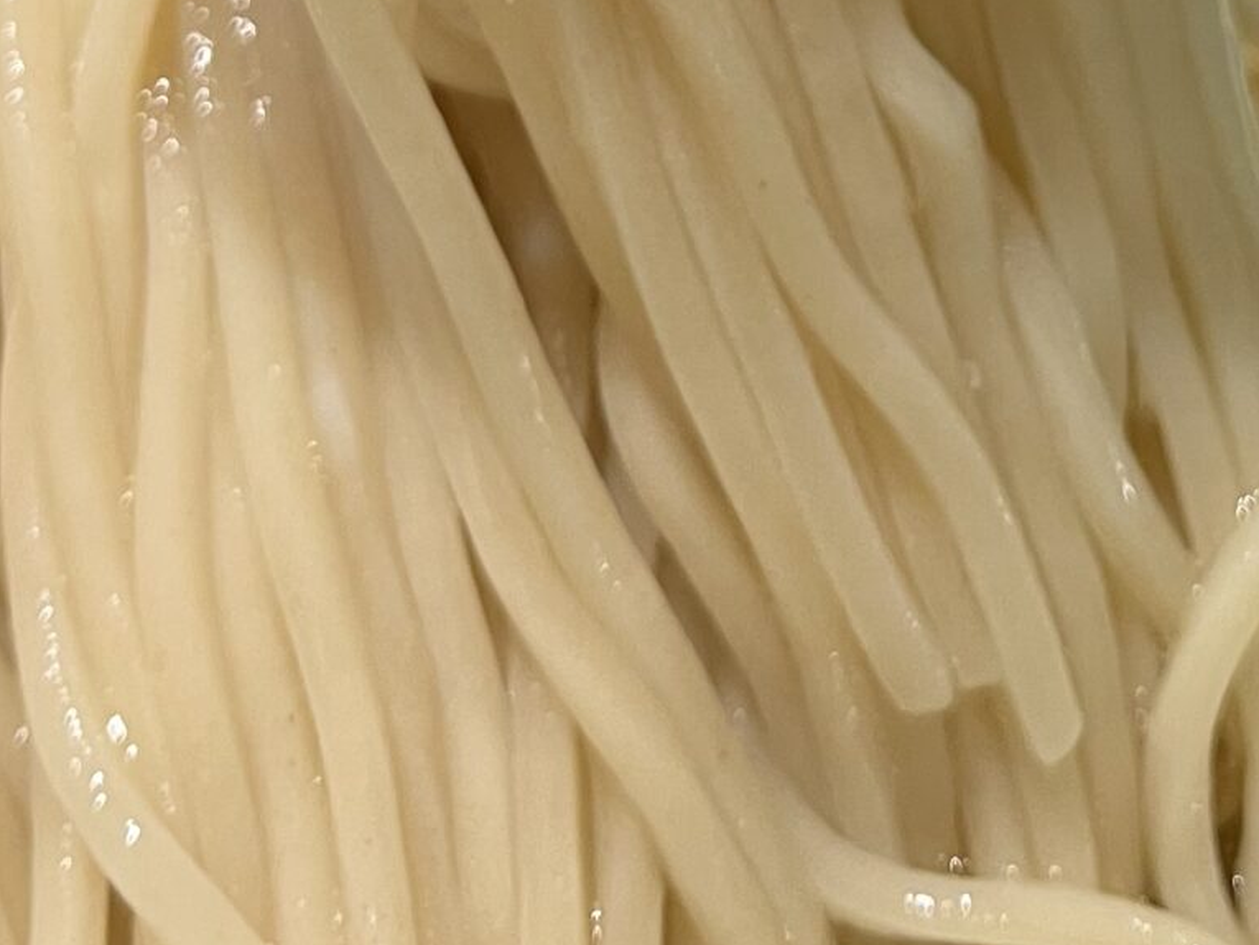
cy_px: -568
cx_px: 839
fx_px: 3165
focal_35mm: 87
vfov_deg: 15.4
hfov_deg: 22.4
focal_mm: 5.1
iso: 100
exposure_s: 1/50
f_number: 1.6
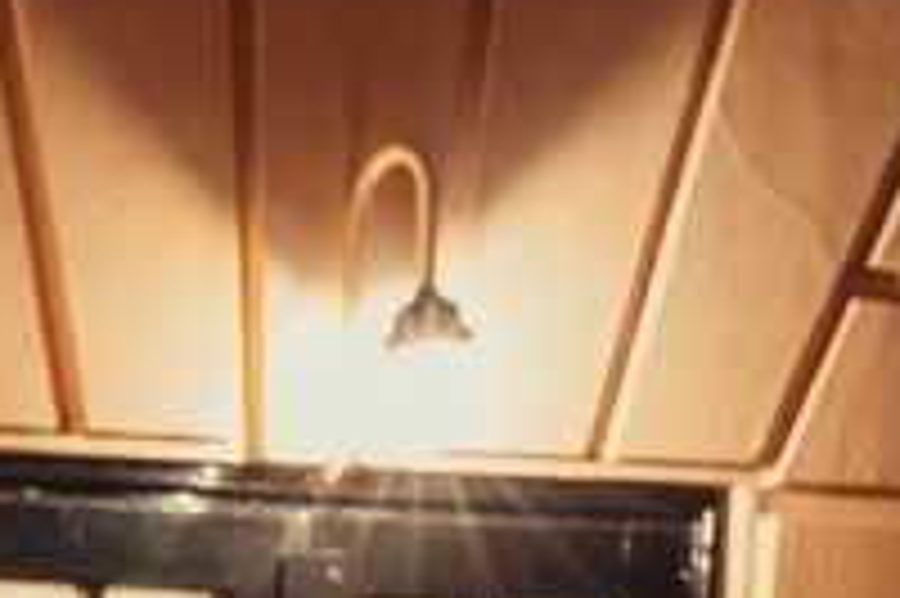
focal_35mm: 344
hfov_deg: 5.4
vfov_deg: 3.9
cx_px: -2358
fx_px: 8593
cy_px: 1832
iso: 100
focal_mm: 43
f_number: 8
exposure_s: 10
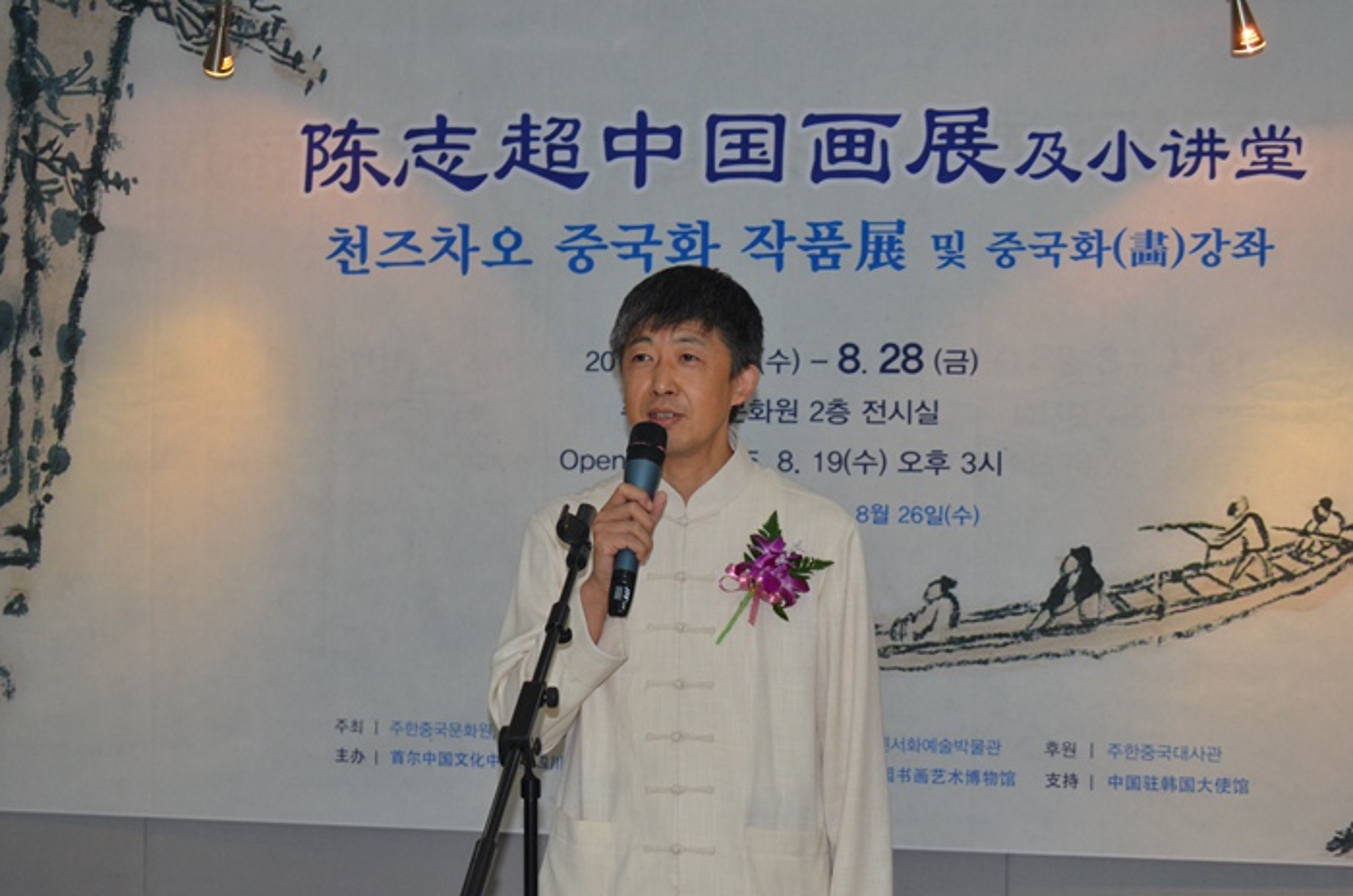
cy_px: 448
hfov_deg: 28.1
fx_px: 2701
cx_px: 676
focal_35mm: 72
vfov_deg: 18.9
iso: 800
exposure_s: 1/60
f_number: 5.3
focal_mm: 48
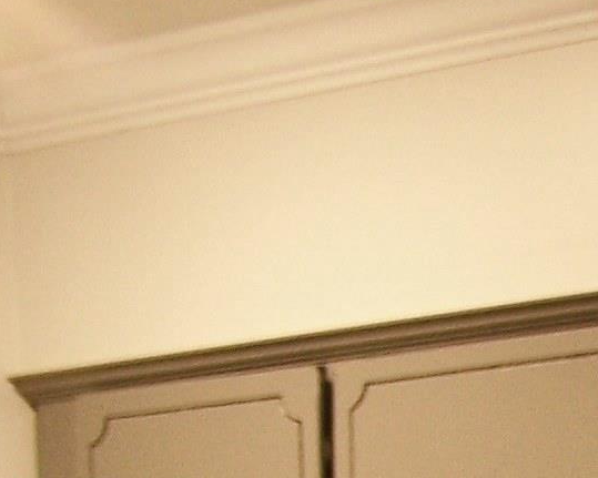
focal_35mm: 195
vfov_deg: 7.4
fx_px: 3451
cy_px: 1152
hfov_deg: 9.0
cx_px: 1389
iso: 80
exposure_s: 1/10
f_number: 2.8
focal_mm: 6.3
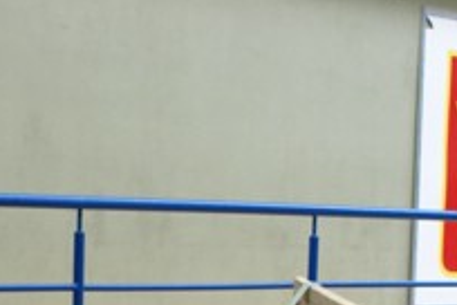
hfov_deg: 15.2
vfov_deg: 9.8
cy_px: 518
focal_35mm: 134
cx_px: 94
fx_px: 1701
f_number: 5.6
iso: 400
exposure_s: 1/40
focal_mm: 26
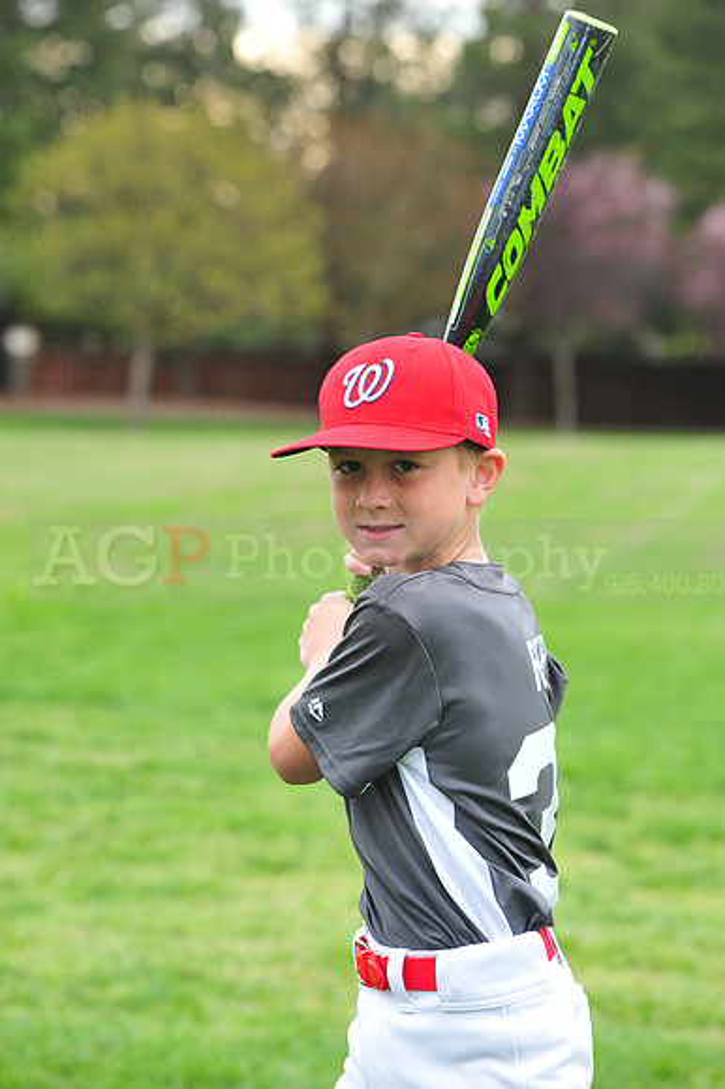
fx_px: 4083
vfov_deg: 15.2
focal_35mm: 135
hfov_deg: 10.1
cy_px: 544
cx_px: 362
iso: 400
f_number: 7.1
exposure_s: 1/160
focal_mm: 135
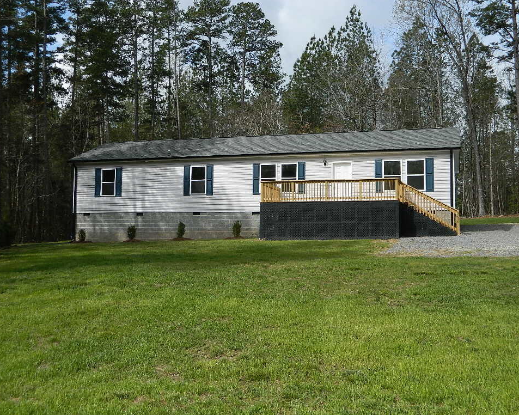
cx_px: 245
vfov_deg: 34.9
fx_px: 660
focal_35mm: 43
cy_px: 206
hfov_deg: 42.9
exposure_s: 1/800
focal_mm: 7.3
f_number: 3.5
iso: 80
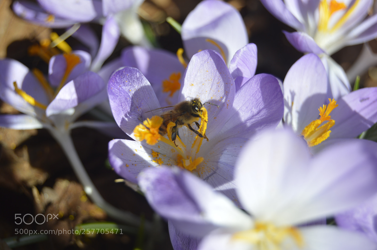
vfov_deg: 16.5
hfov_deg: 24.6
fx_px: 863
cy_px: 125
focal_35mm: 82
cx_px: 188
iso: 100
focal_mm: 55
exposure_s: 1/200
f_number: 7.1
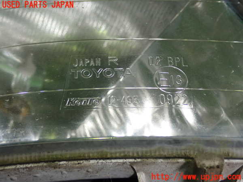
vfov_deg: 25.2
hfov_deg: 33.2
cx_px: 122
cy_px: 91
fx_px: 407
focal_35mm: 58
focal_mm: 10.35
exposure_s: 1/60
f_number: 3.5
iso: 200
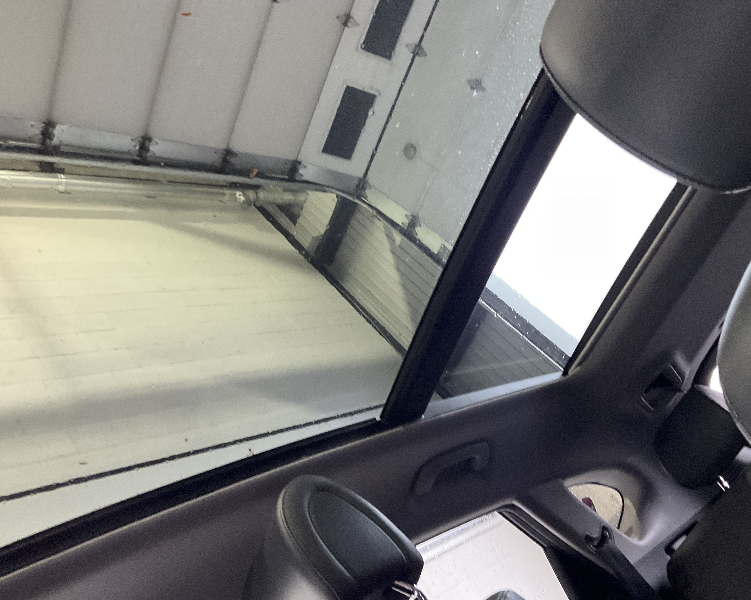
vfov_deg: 47.1
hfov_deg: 57.1
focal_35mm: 31
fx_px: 689
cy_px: 307
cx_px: 407
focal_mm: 3
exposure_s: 1/40
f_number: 1.8
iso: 250
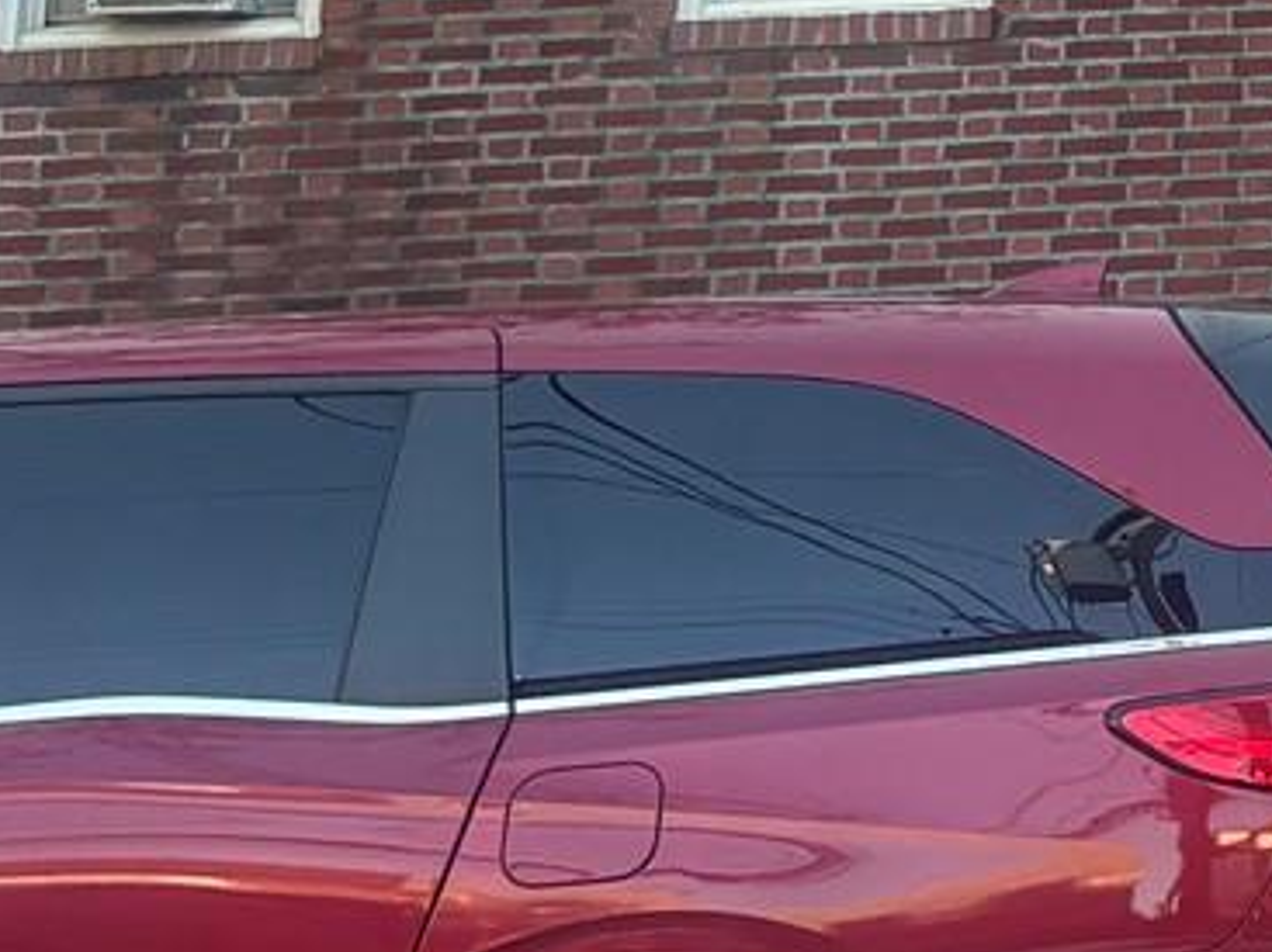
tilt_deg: +15.0
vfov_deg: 9.4
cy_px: -1097
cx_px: 3151
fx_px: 5326
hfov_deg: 11.2
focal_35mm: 145
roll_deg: +3.1
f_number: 1.6
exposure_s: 1/255
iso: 50
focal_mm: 5.96
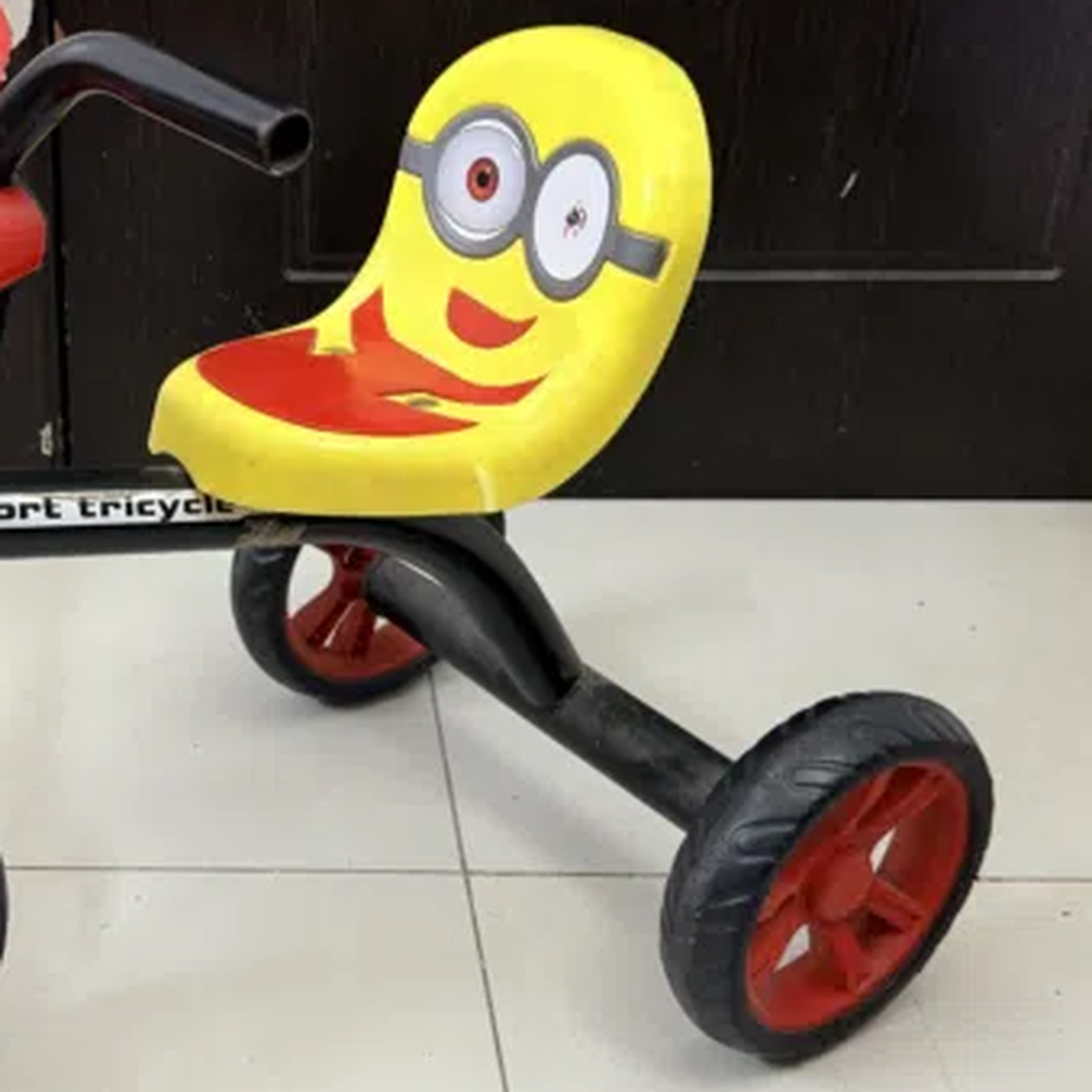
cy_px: 586
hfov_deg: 40.3
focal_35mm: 40
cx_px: 229
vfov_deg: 41.8
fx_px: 1428
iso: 320
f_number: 1.78
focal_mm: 6.76
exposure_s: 1/50
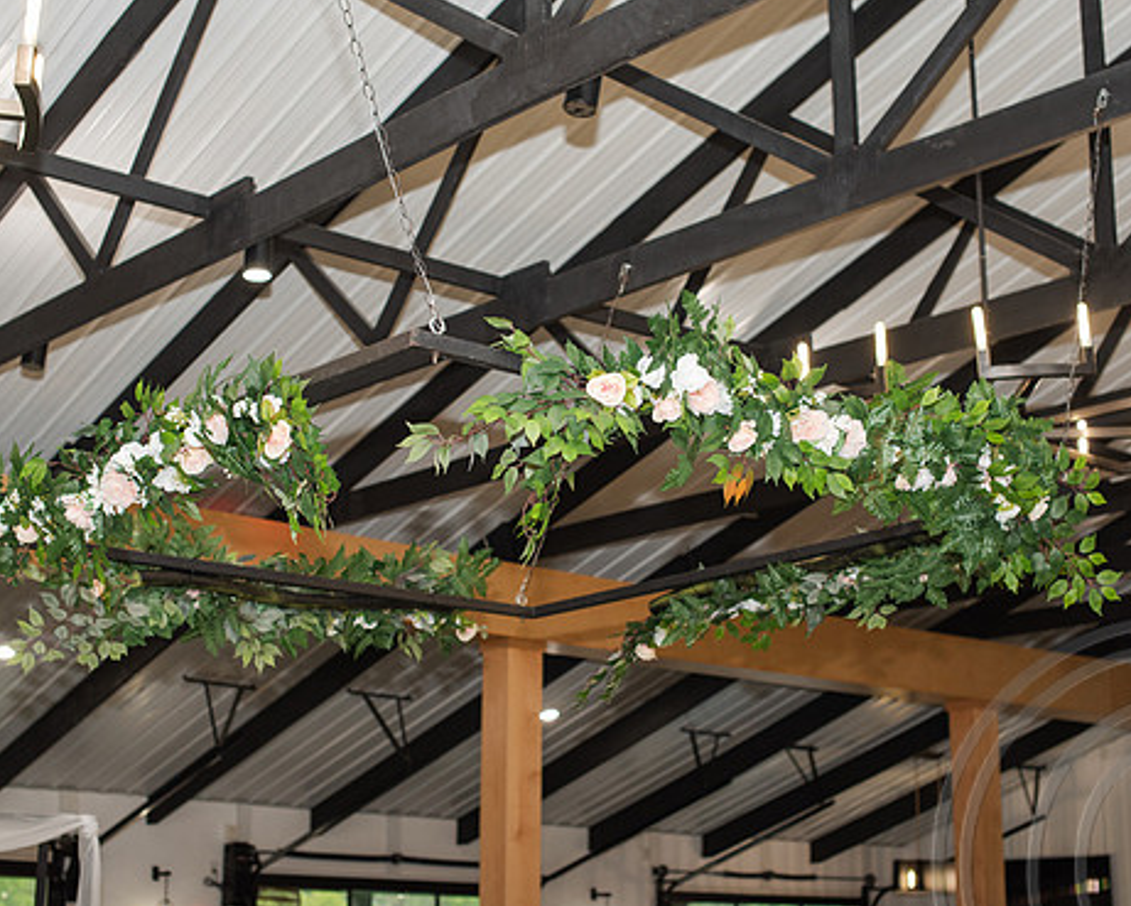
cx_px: 552
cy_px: 436
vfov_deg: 25.8
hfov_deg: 31.9
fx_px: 1975
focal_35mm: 59
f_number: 3.2
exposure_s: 1/200
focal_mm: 50
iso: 800
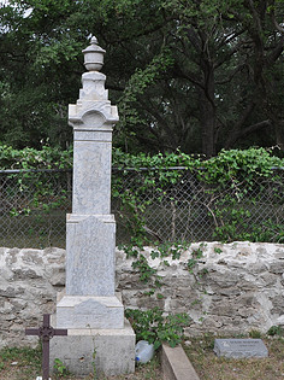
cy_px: 227
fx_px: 580
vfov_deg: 36.1
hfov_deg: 27.4
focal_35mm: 53
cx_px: 101
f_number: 8
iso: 200
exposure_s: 1/250
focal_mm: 20
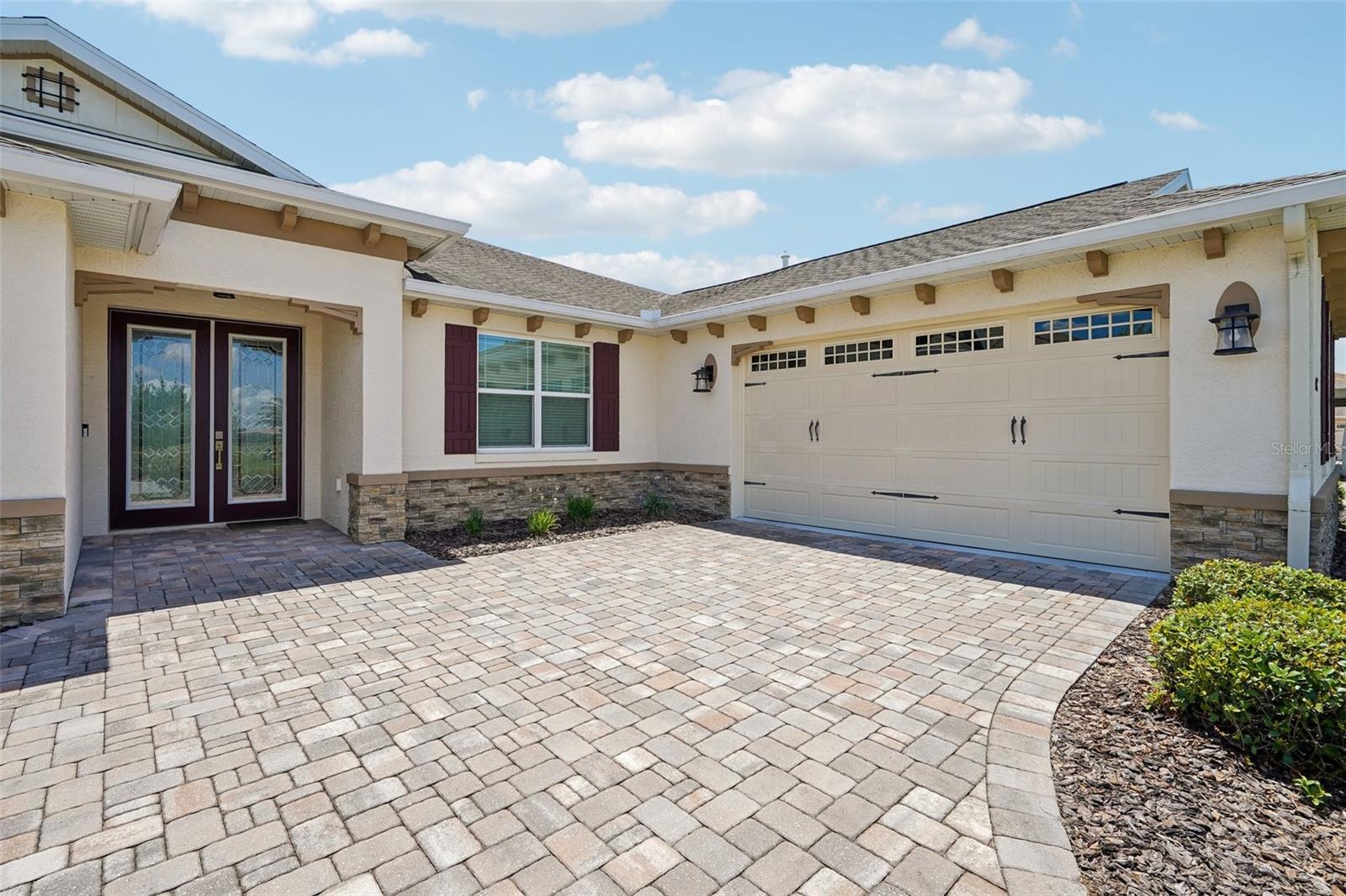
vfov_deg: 73.7
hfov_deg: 96.7
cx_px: 673
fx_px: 598
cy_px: 448
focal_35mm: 16
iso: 50
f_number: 8
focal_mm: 16
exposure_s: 1/125
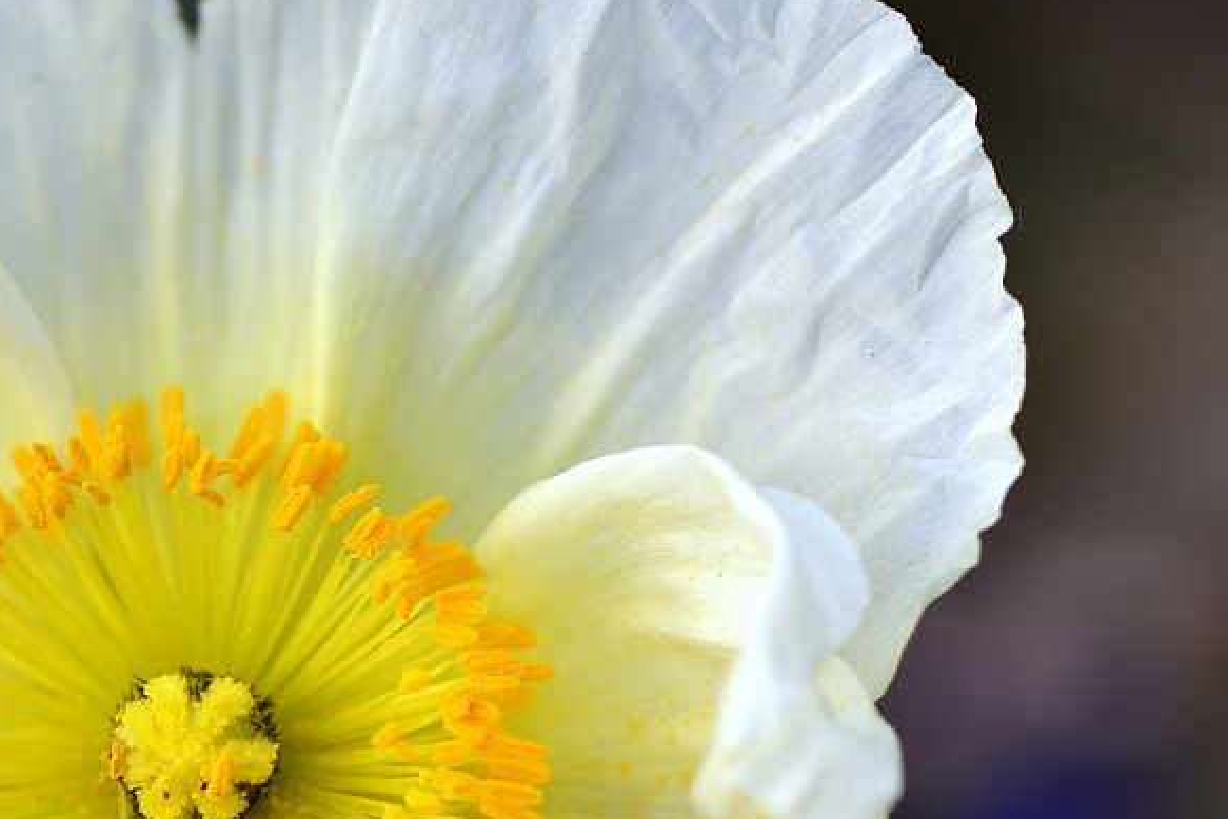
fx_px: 8427
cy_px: 775
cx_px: 150
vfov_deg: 5.6
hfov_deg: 8.3
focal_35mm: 247
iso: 200
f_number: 5.6
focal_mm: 90
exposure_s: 1/1500
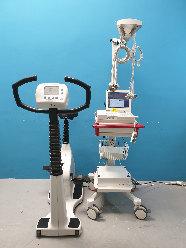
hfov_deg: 53.1
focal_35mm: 26
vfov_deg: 67.3
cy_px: 124
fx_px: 186
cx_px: 93
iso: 200
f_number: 2.4
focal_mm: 4.3
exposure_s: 1/50
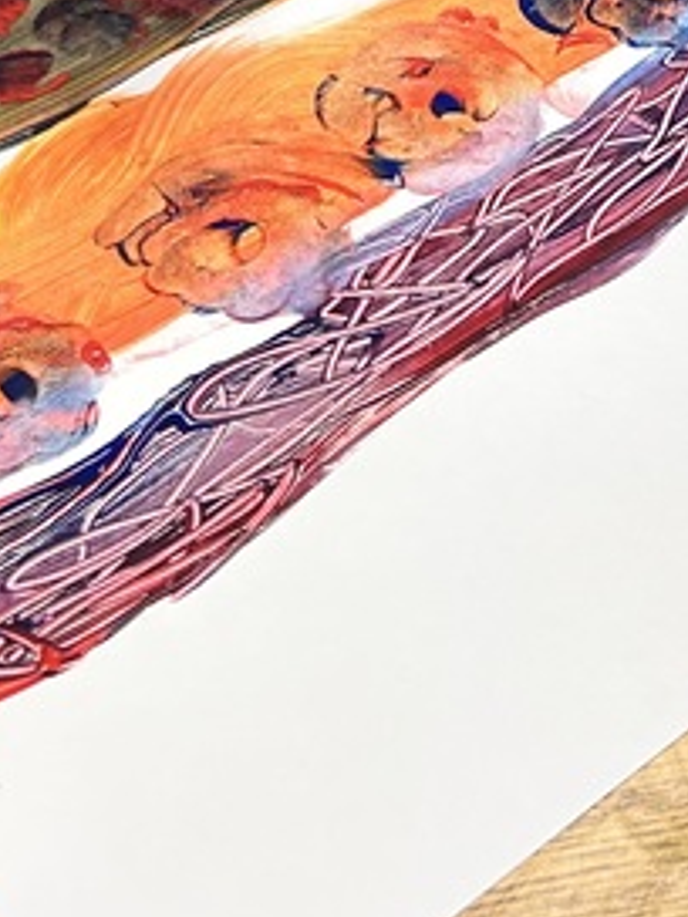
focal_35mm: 98
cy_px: -472
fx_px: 2597
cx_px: 718
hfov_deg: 14.8
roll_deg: -4.7
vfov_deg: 17.8
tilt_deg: -29.6
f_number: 1.5
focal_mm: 5.7
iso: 100
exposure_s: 1/120
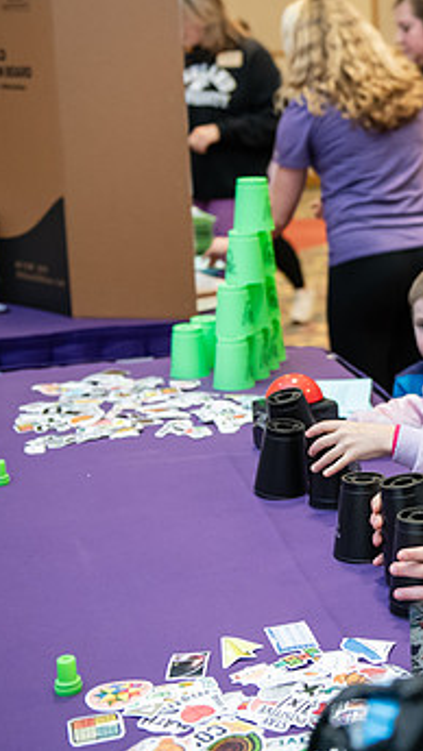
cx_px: 482
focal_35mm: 67
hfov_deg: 17.3
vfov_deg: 31.4
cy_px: 349
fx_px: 1336
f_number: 3.2
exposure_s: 1/200
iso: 2000
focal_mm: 38
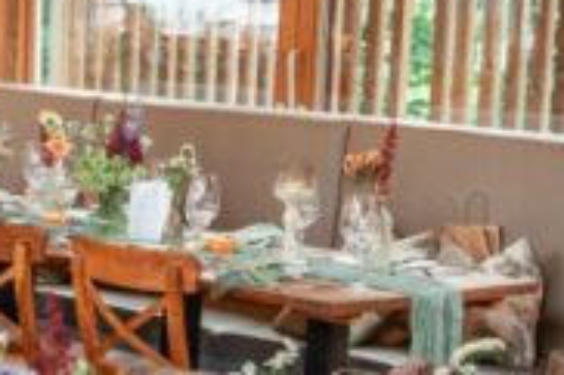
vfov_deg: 10.0
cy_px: 392
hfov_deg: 14.0
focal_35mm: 135
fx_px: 2113
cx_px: -341
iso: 640
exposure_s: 1/250
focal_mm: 24
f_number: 2.8
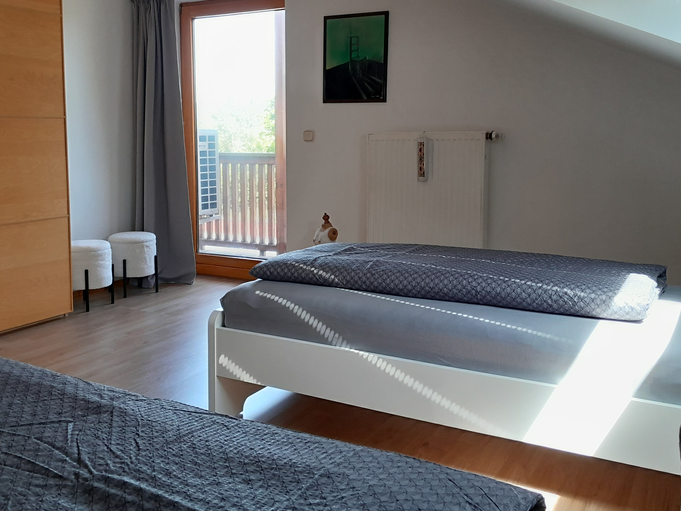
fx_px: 689
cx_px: 289
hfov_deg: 52.4
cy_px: 201
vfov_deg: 40.5
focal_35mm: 35
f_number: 1.8
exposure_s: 1/60
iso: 64
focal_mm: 4
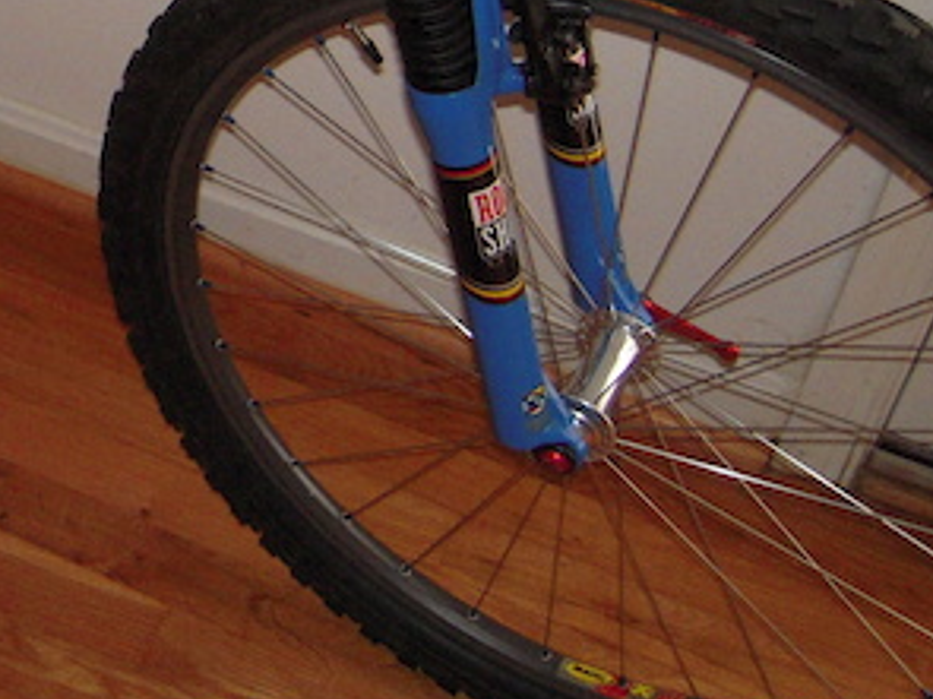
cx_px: -158
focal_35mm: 76
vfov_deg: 18.5
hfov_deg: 23.6
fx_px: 2048
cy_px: -104
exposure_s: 1/25
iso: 400
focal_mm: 5
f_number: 2.7
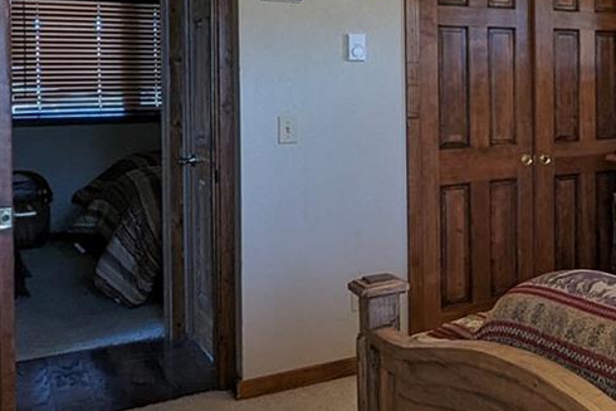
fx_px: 753
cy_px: 77
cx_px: 773
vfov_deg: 29.8
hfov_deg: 34.0
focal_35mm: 44
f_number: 2.2
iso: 73
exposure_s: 1/24
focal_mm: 1.95
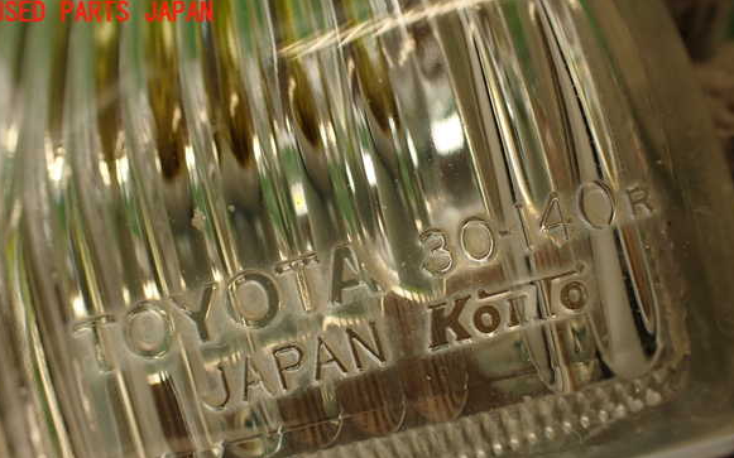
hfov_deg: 55.3
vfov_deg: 36.1
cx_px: 363
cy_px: 281
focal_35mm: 35
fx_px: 700
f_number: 3.2
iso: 100
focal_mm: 5.79
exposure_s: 1/80
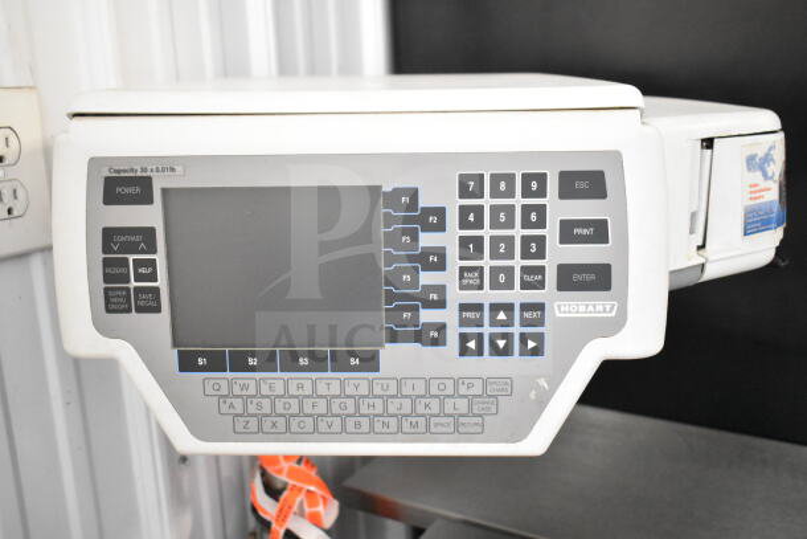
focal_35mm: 36
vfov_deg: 36.9
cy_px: 270
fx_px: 807
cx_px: 404
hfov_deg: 53.1
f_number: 4
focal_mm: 24
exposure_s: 1/40
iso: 7200
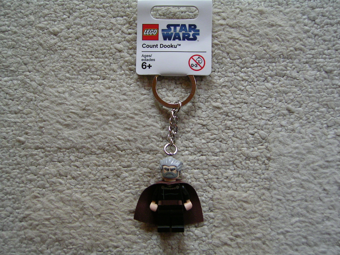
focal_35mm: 36
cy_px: 128
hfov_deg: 51.4
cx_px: 170
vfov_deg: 39.7
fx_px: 354
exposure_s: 1/53.6
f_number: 2.8
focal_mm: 5.6
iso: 100
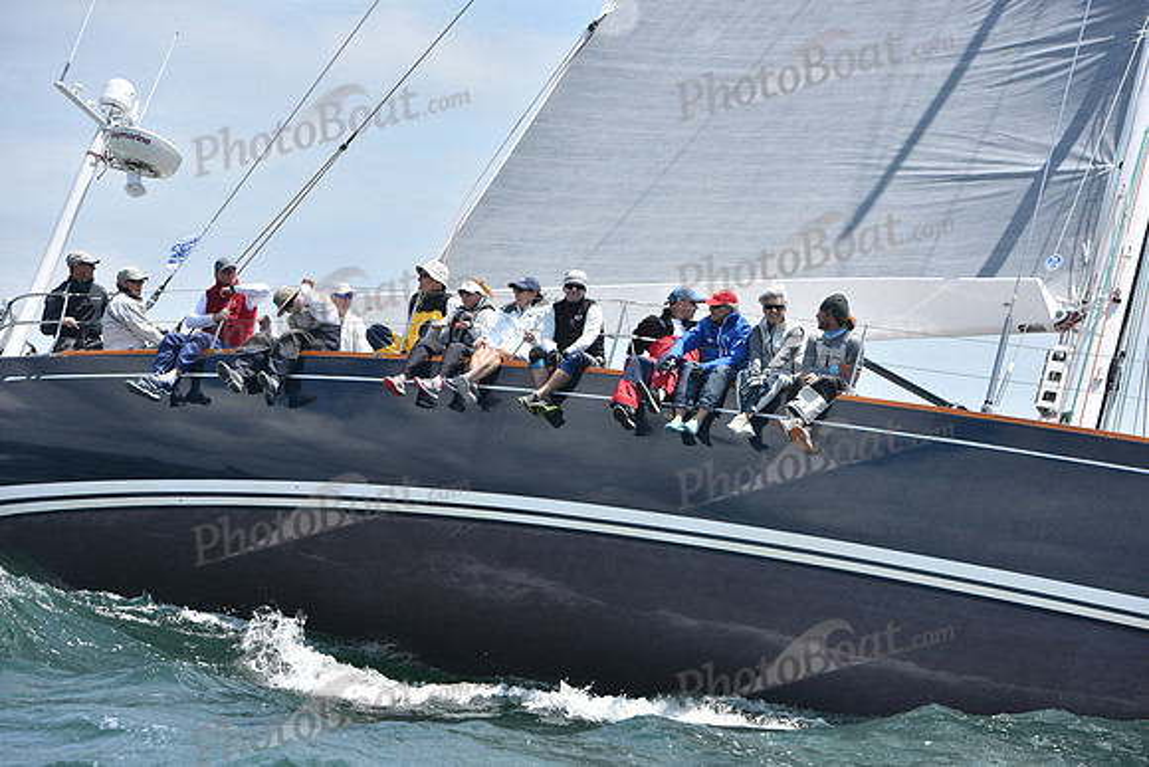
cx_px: 574
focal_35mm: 120
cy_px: 384
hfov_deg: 17.1
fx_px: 3831
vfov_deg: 11.4
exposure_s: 1/1250
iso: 250
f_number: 5.6
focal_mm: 120
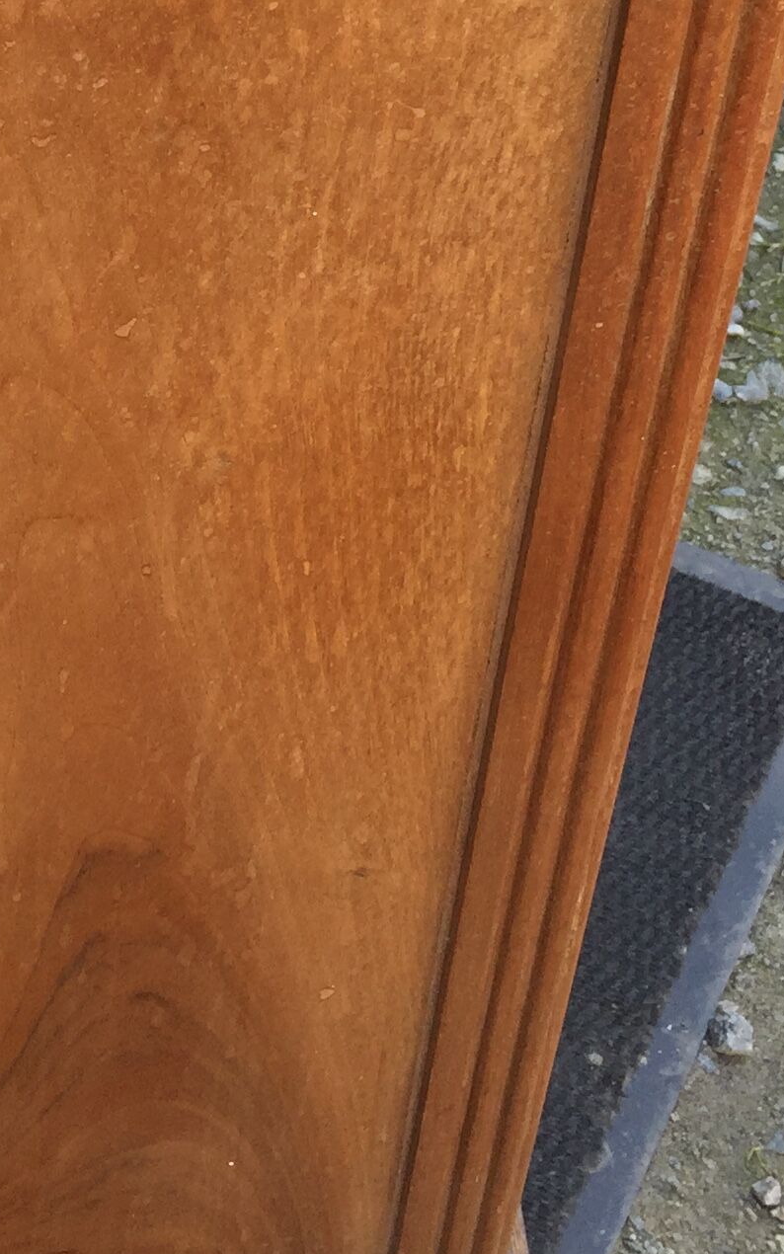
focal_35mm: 79
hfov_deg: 16.1
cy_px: 236
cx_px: -39
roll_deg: +2.4
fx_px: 2700
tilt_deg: -41.8
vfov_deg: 25.7
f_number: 2.2
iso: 32
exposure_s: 1/237
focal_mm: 4.15
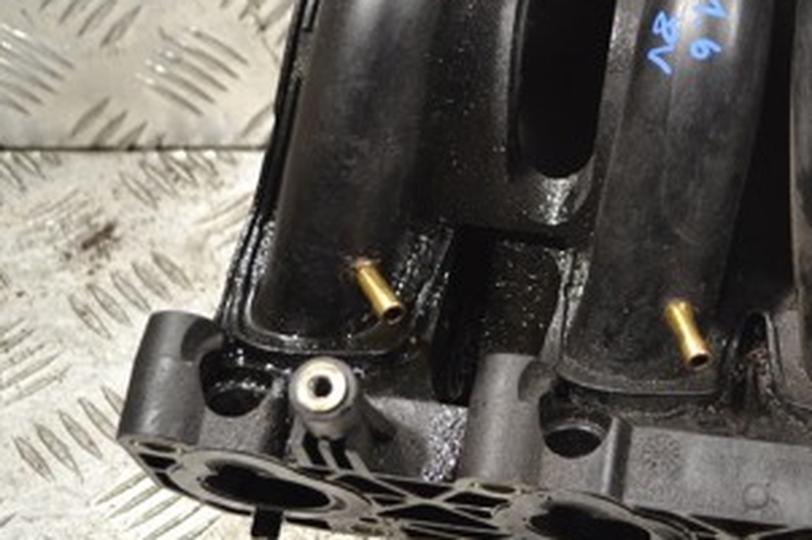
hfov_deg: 19.4
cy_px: 148
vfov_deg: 13.4
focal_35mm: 102
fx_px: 2298
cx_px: 831
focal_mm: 32
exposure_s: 1/40
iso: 400
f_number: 4.8
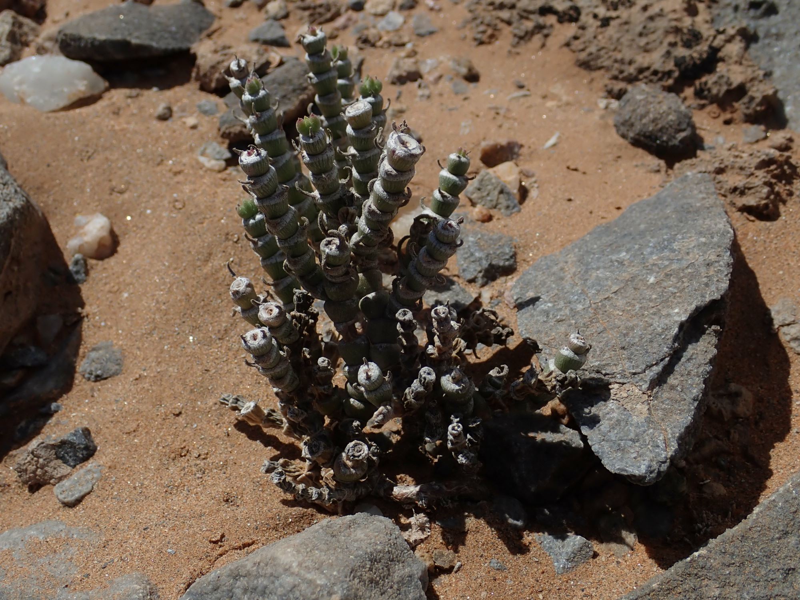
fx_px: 994
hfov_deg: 43.9
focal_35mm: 43
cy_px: 300
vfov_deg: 33.6
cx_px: 400
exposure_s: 1/200
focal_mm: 7.86
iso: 100
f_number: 11
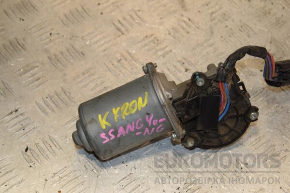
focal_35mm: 78
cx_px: 145
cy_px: 96
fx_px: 628
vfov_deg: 17.5
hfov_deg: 26.0
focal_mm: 52
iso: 800
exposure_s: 1/200
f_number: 6.3
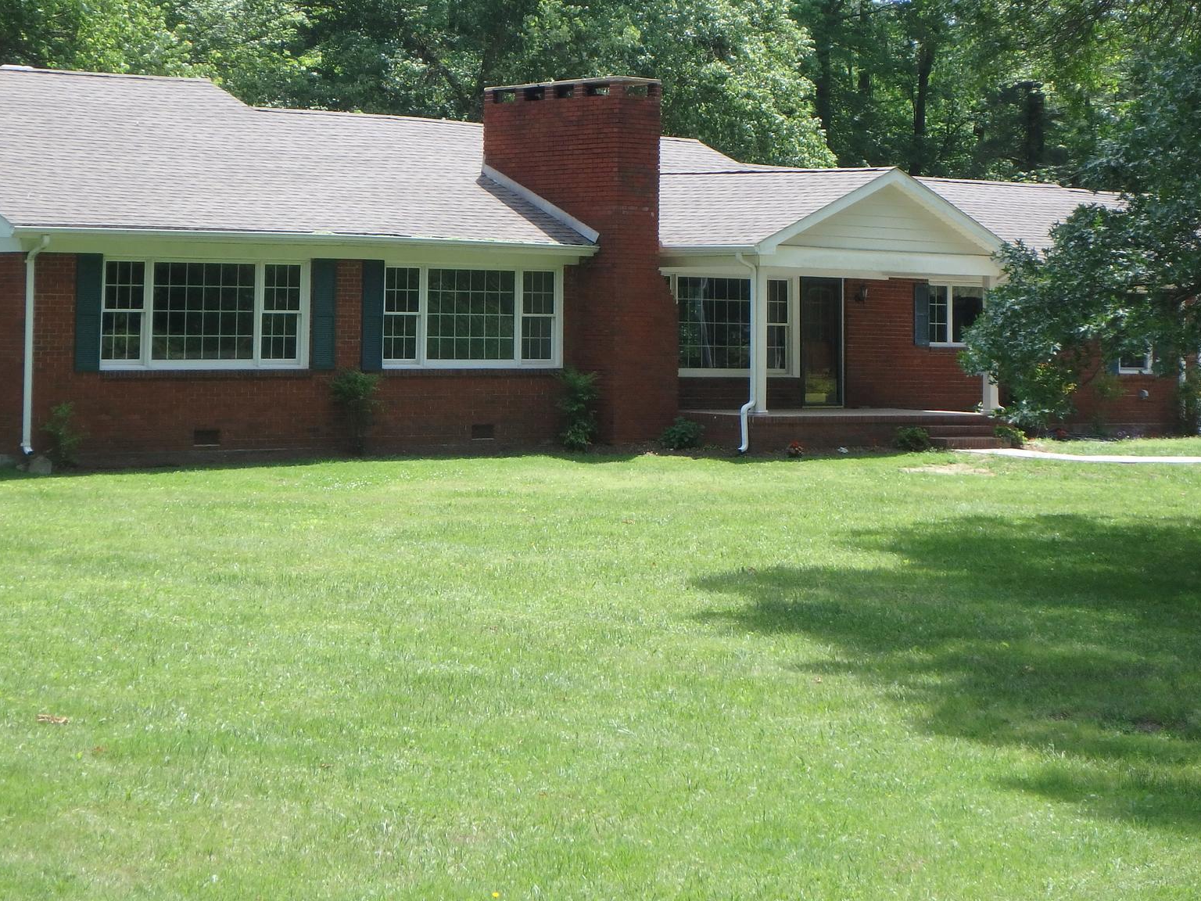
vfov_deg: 19.4
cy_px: 338
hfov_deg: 25.6
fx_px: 2637
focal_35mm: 76
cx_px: 522
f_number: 5.1
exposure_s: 1/250
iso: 125
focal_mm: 10.1
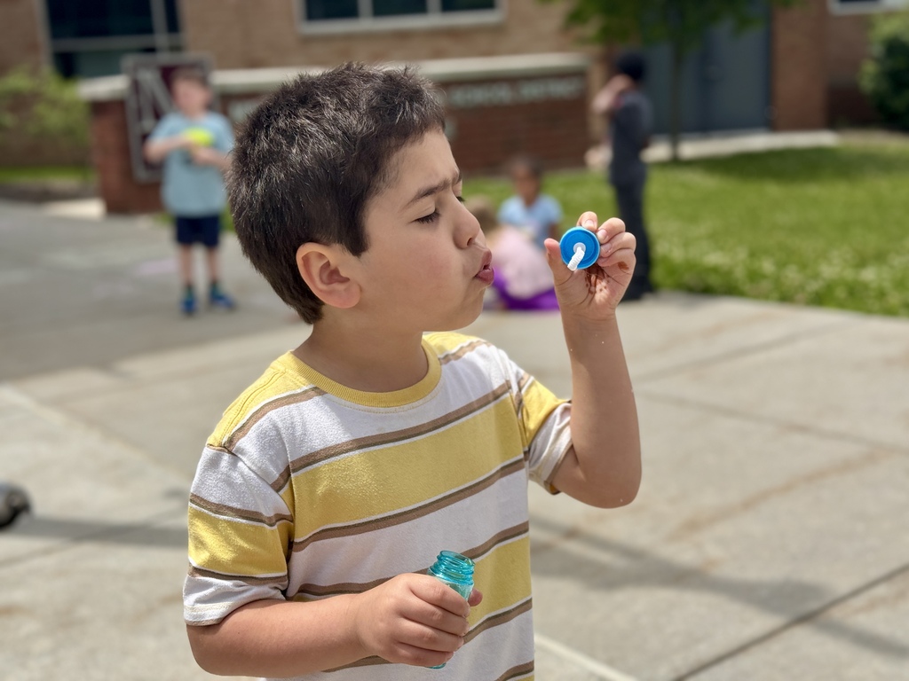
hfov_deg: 39.7
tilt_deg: -13.2
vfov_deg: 30.3
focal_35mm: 48
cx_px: 454
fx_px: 1260
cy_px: 340
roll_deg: +3.4
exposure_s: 1/5848
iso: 64
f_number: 1.78
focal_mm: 6.76
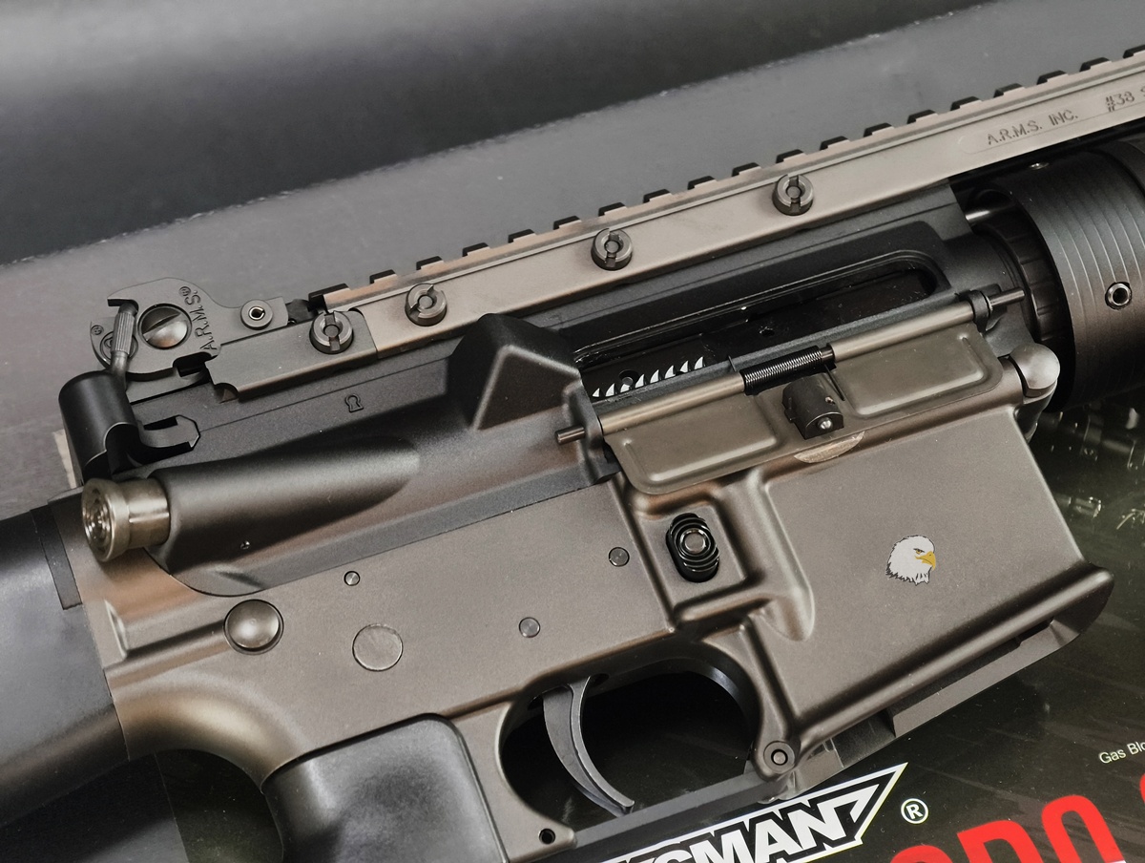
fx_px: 2816
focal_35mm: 85
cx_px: 572
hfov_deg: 23.0
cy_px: 432
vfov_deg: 17.4
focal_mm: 22.48
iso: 1034
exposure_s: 1/15
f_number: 2.67
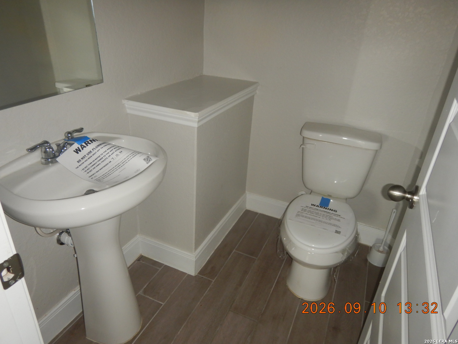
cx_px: 229
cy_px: 172
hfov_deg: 71.6
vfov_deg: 56.8
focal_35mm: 24
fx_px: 318
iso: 200
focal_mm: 4.3
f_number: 2.8
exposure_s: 1/30
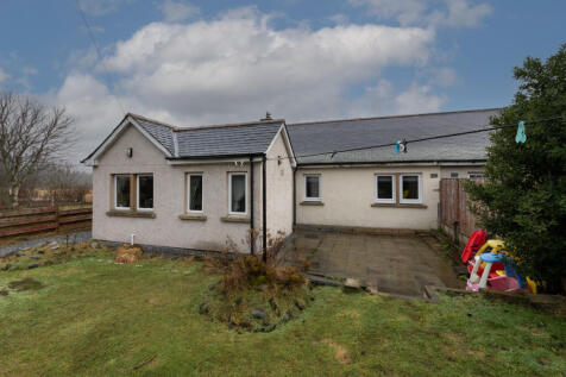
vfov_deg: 77.3
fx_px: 236
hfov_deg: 100.4
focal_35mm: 15
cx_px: 283
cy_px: 188
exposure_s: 1/800
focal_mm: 15
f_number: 8
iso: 400
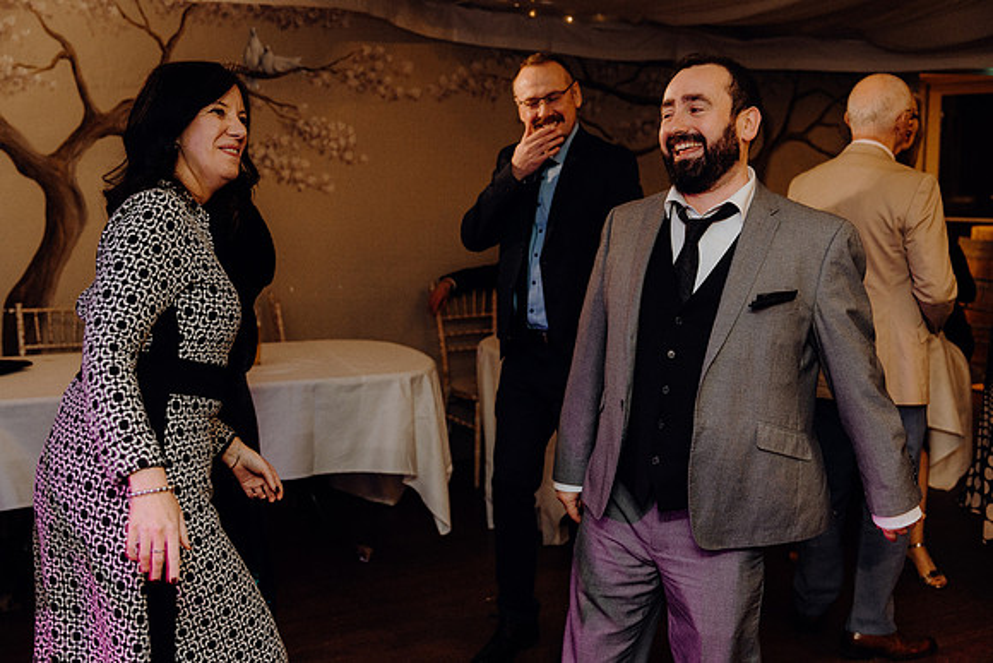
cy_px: 332
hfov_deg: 45.4
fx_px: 1186
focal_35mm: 43
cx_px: 496
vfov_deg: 31.2
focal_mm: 43
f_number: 3.5
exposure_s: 1/160
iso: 2500
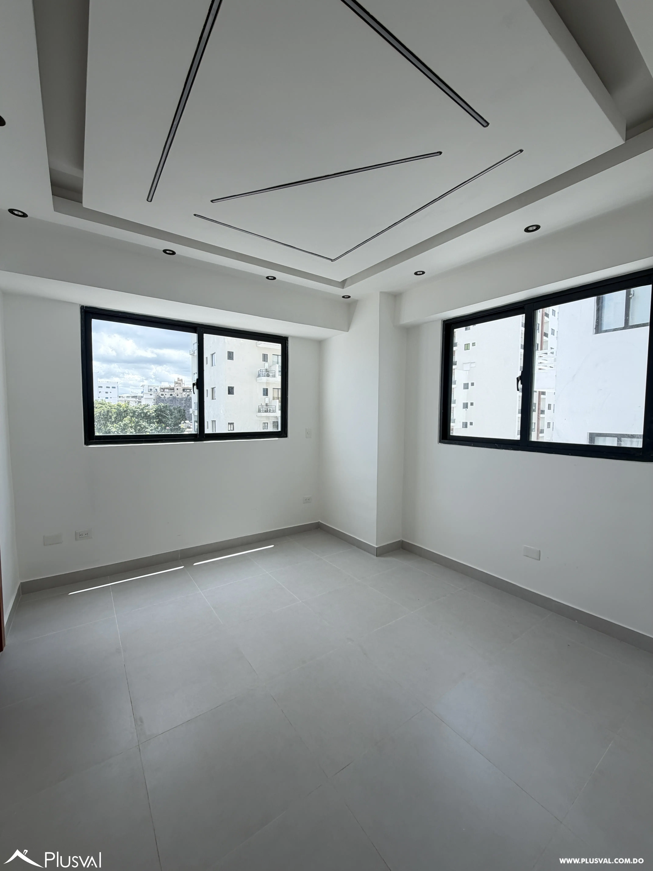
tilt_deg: -3.5
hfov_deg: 85.7
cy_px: 436
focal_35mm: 14
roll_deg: -1.0
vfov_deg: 102.1
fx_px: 352
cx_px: 326
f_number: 2.2
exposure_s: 1/121
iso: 64
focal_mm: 2.22
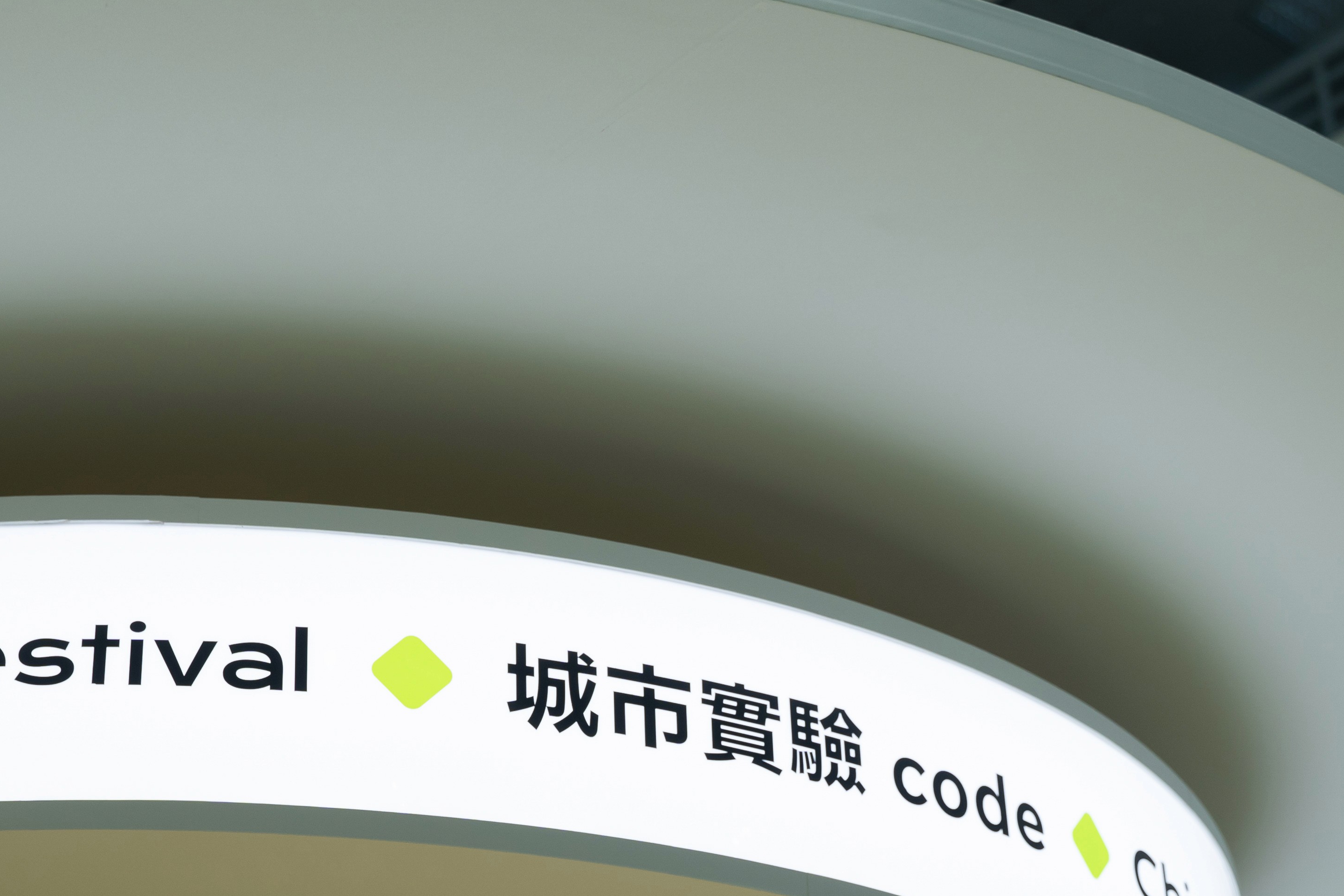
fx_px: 2874
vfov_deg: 17.6
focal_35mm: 77
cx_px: 502
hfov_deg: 26.2
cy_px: 676
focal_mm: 37
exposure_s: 1/125
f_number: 3.5
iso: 640
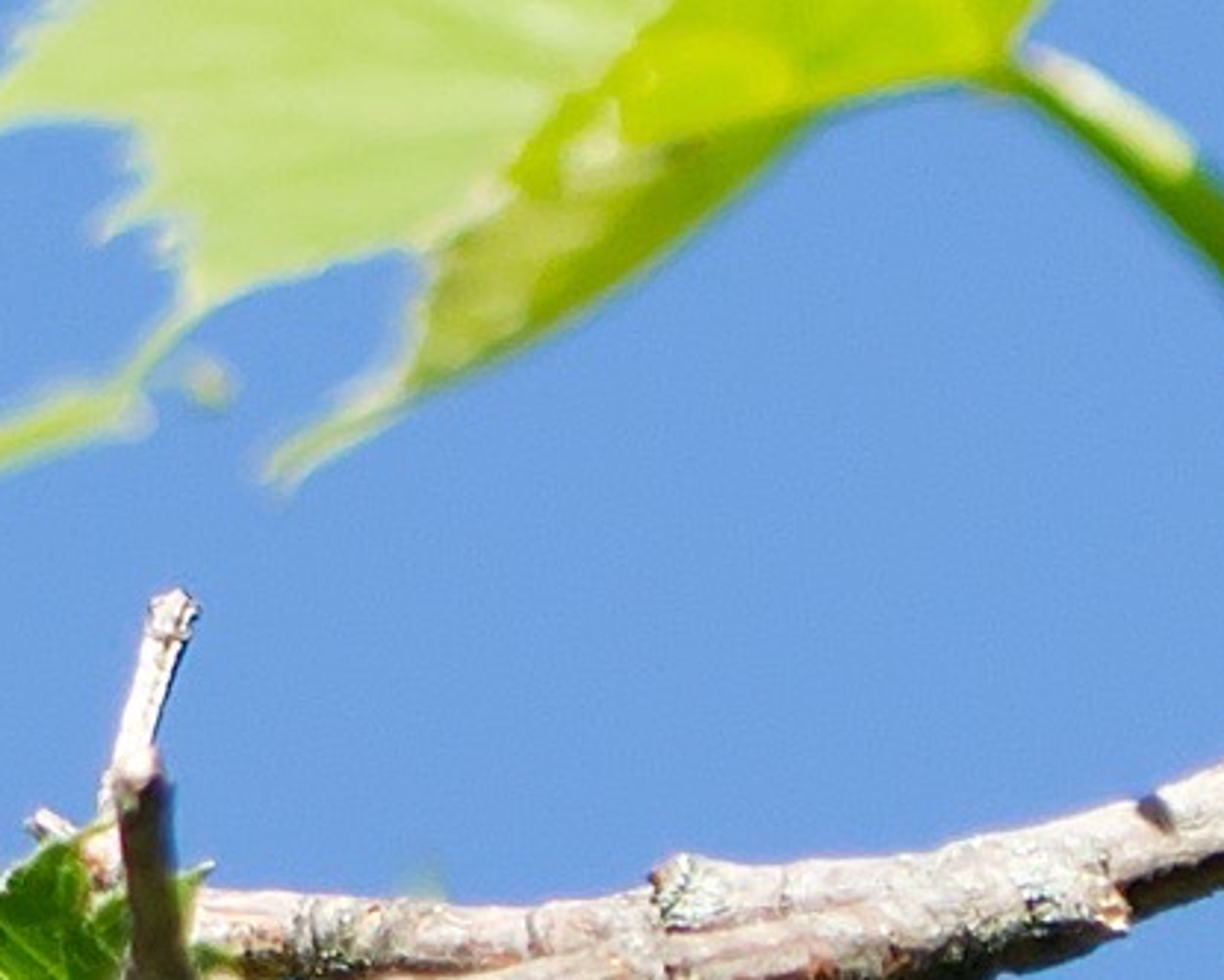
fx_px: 29488
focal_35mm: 814
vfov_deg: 1.9
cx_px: -1082
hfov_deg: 2.4
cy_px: -542
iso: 1250
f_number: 6.3
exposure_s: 1/2500
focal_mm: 200
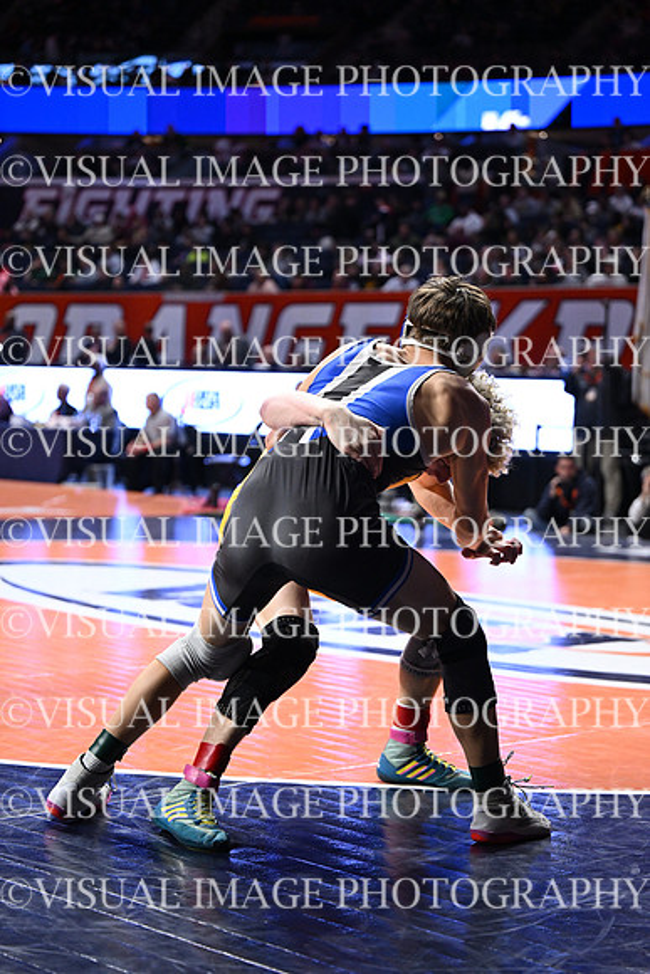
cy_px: 487
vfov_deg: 28.8
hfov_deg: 19.5
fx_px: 1895
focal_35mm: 70
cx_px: 325
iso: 3200
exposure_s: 1/1000
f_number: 2.8
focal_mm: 70
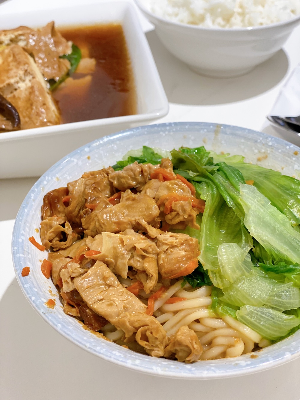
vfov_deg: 36.8
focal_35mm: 52
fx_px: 601
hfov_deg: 28.0
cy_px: 200
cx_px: 150
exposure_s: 1/120
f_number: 2
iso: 160
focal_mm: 6
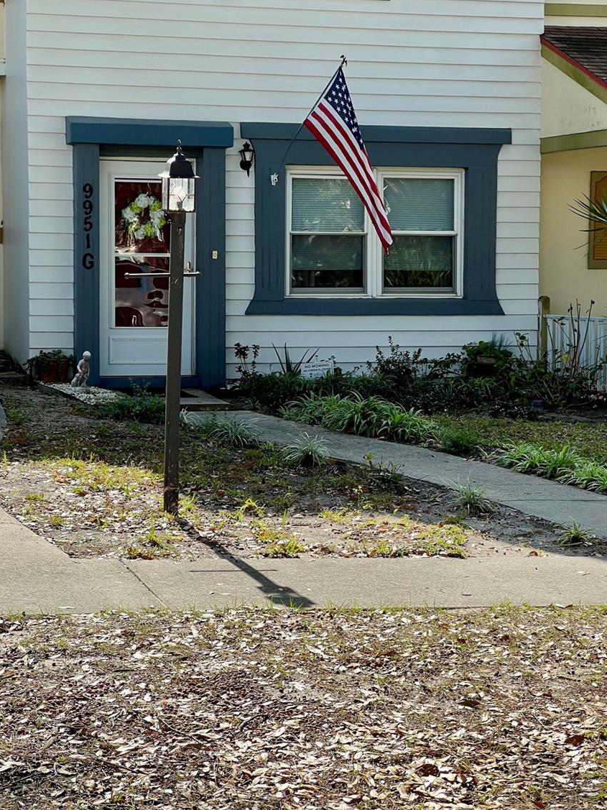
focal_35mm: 82
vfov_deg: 23.8
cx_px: 310
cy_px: 386
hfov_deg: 18.0
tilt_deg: -3.7
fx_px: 1918
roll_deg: -0.3
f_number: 2.8
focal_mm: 9
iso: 32
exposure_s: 1/283
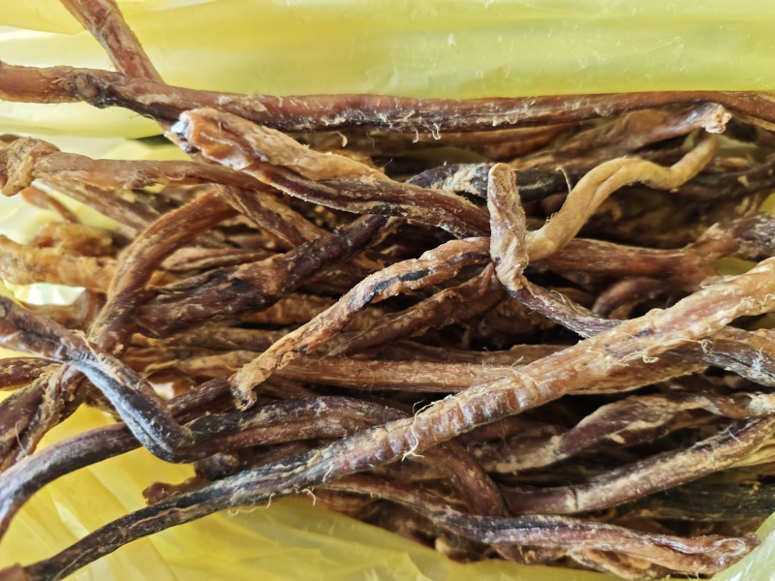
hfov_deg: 73.9
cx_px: 388
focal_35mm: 23
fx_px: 515
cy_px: 290
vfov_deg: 58.9
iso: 200
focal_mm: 6.68
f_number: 1.44
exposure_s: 1/50
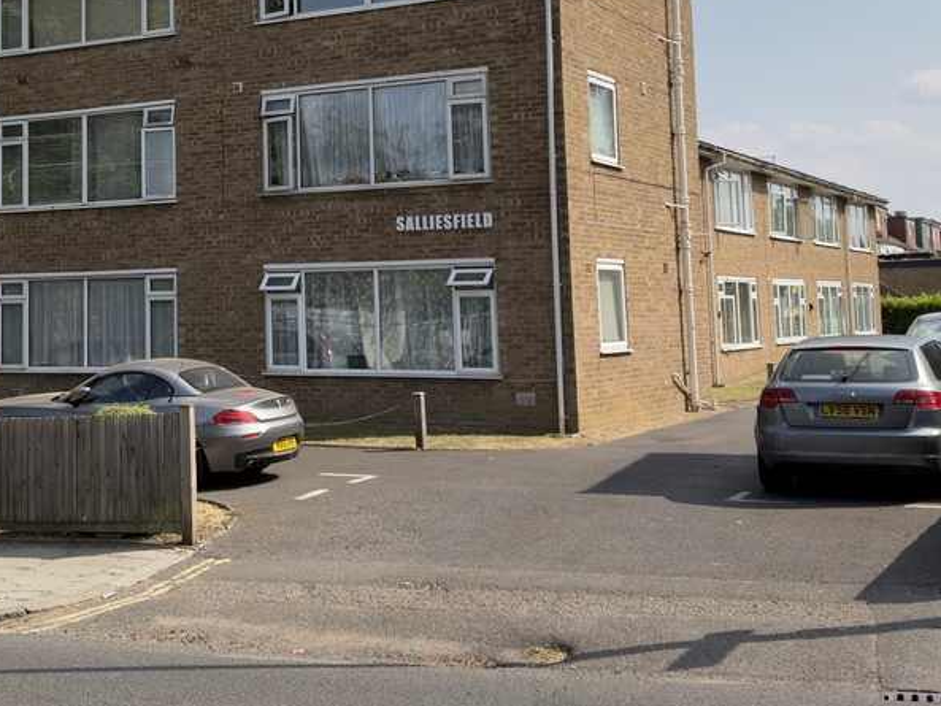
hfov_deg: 32.9
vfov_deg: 25.2
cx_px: 206
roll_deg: +1.3
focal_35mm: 57
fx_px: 1550
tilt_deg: +6.1
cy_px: 133
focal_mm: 6.76
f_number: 1.78
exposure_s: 1/4739
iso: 64
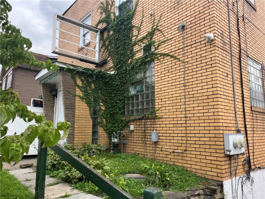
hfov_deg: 67.3
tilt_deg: +8.9
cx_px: 132
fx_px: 199
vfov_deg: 53.1
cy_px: 100
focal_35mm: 26
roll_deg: -0.4
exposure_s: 1/1372
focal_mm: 5.1
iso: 50
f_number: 1.6
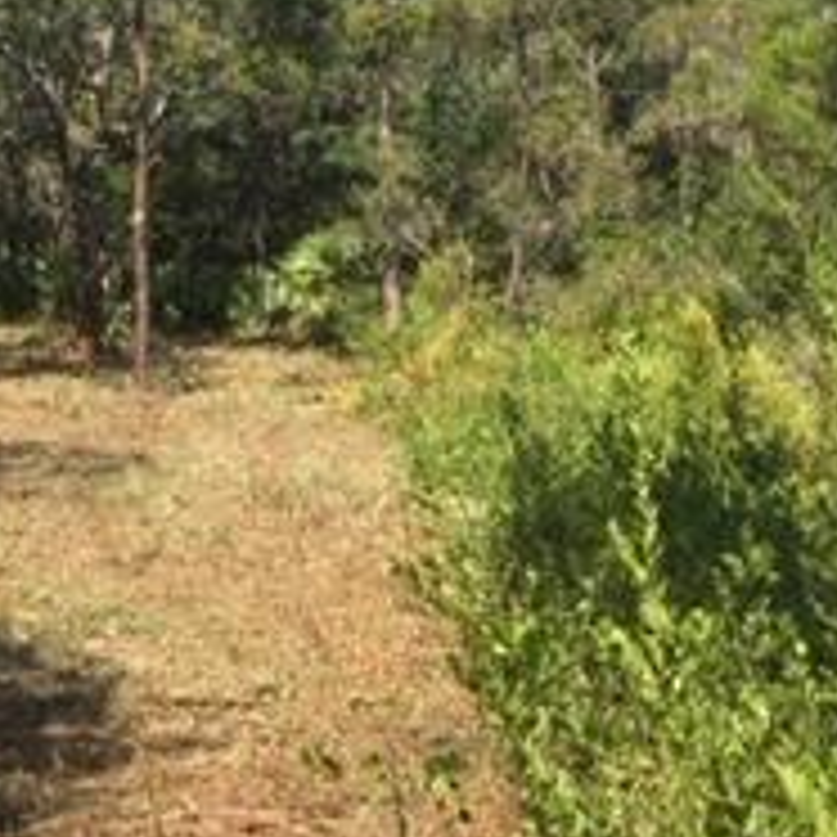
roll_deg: -0.7
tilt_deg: +2.1
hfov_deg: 18.6
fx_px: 2407
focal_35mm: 88
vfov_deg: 19.7
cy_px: 454
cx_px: -194
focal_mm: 4.15
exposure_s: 1/989
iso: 32
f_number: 2.2
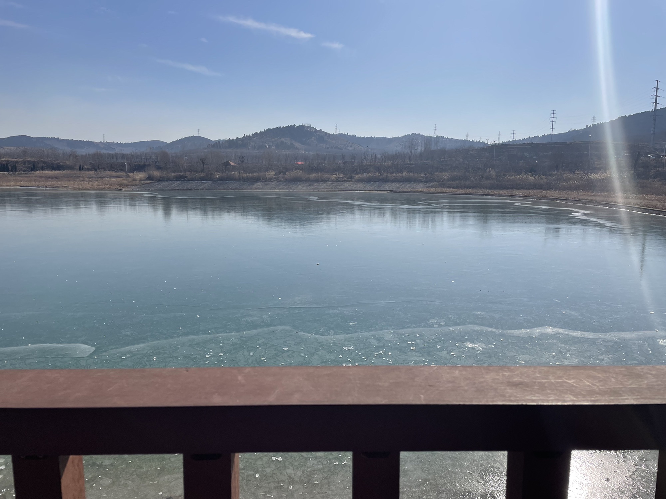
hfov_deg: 67.3
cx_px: 333
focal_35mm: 26
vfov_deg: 53.1
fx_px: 500
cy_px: 250
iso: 32
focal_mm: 4.2
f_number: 1.6
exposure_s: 1/8403
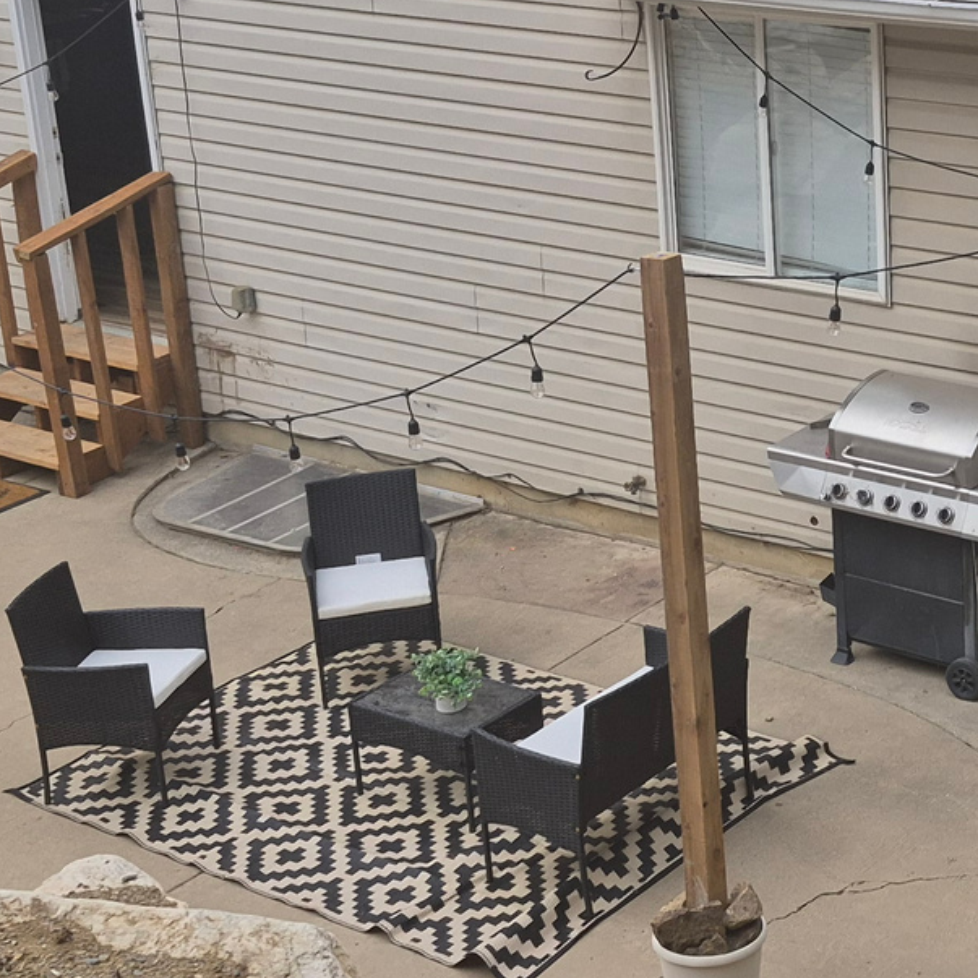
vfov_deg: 24.9
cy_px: 326
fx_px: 2206
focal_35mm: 69
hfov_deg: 24.1
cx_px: 942
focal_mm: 5.4
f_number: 1.8
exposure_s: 1/1128
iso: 80
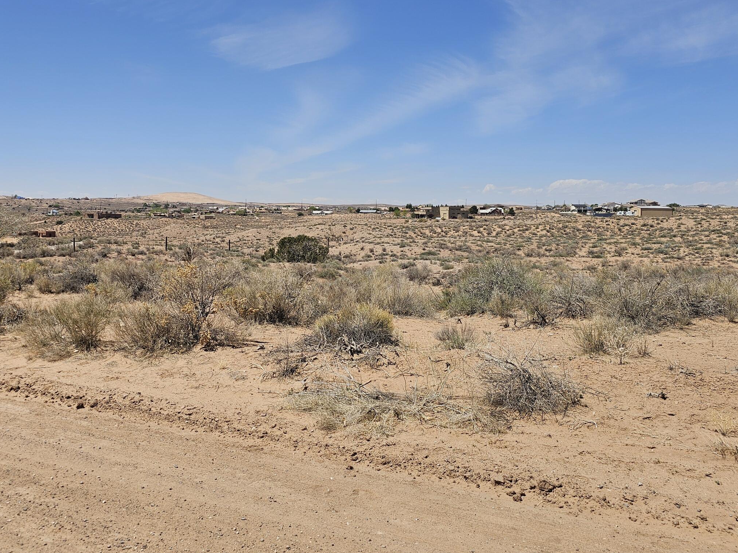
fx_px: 725
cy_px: 222
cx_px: 293
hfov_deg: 53.6
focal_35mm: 34
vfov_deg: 41.6
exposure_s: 1/1429
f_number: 1.7
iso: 10
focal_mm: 6.3
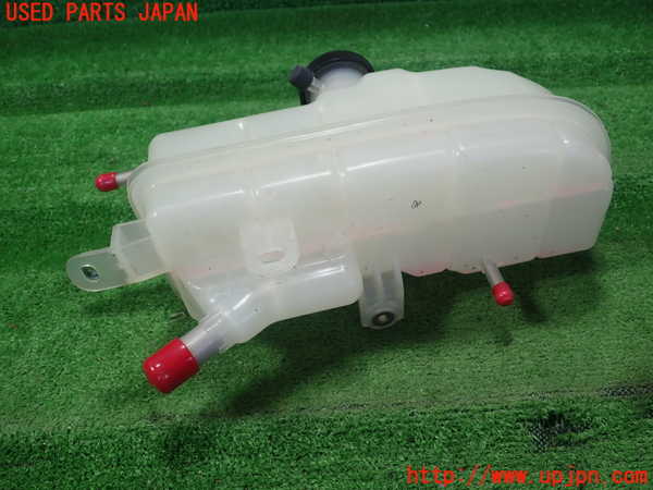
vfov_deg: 46.8
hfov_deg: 60.0
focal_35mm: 30
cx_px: 326
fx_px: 566
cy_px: 245
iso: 160
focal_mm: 5.5
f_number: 2.3
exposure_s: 1/125
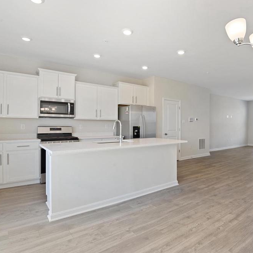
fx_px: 174
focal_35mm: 21
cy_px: 128
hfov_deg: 71.6
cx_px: 148
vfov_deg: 72.1
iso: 400
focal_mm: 16
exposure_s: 1/13
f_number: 9
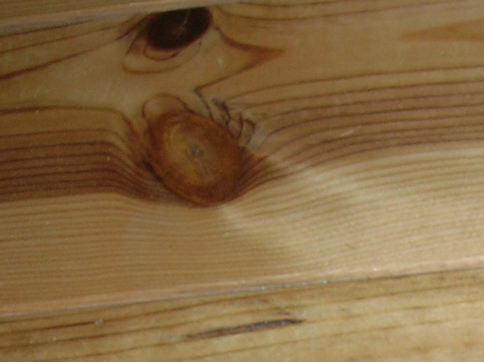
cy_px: 527
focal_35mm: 108
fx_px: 1509
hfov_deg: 17.2
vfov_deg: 13.0
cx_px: 625
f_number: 4.9
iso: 50
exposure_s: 1/60.1
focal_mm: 5.7
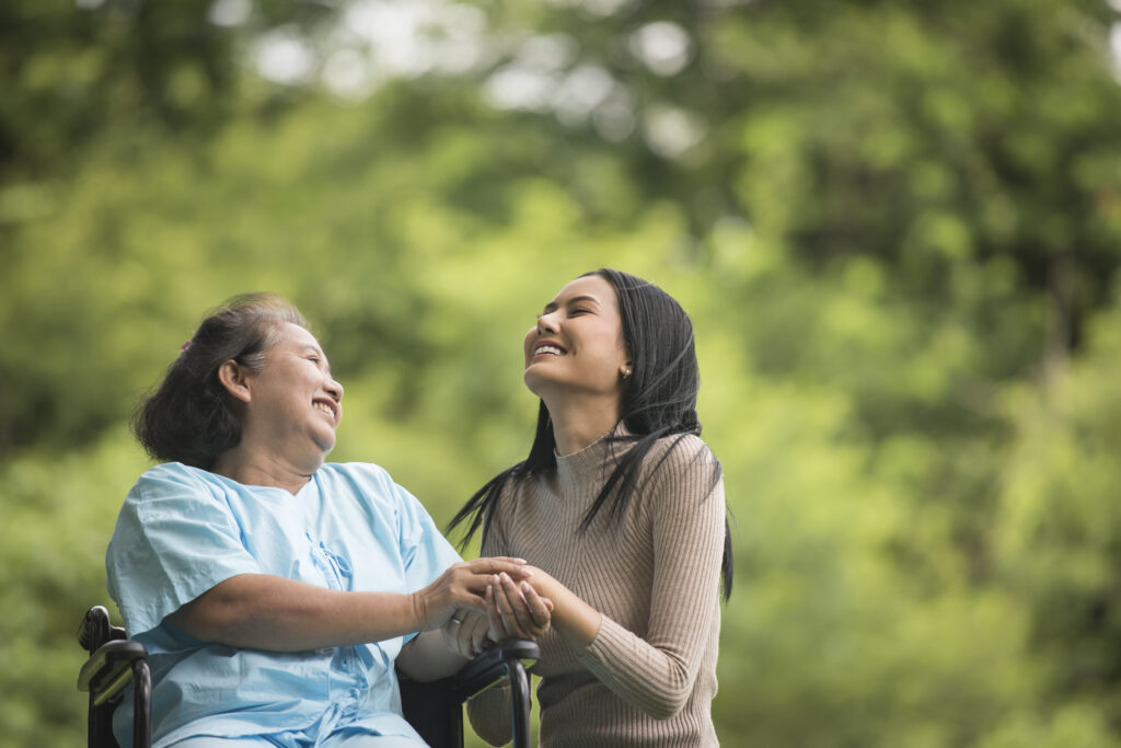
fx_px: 5917
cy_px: 374
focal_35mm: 190
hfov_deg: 10.8
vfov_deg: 7.2
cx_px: 560
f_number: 2.8
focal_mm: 190
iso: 250
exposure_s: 1/640
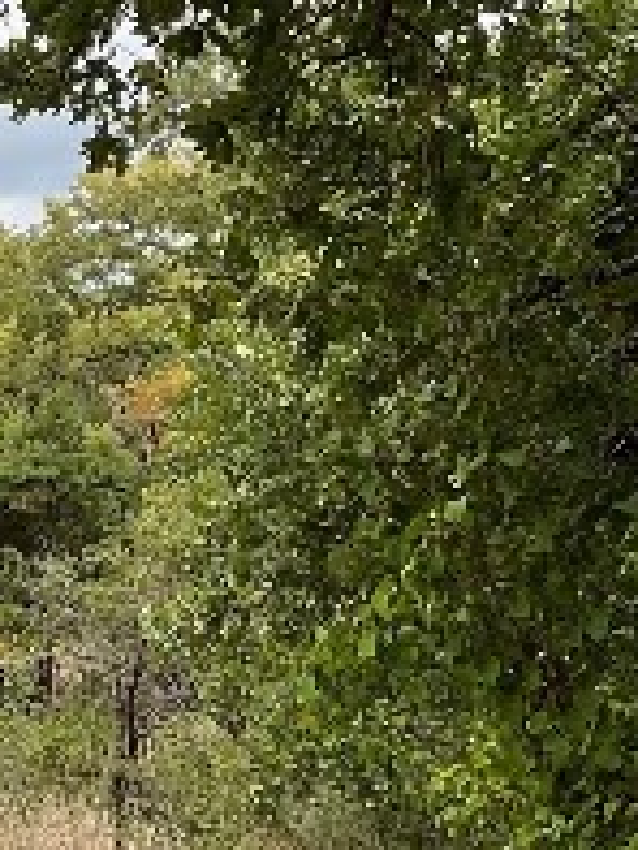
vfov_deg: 17.4
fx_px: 2774
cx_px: -487
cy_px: 518
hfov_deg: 12.1
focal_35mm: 113
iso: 16
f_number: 1.8
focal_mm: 3
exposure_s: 1/556
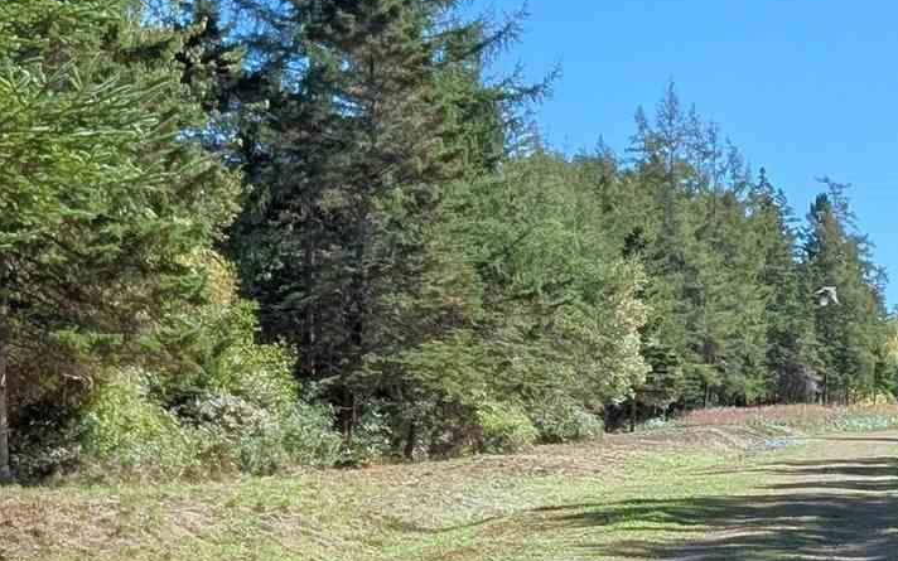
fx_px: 1787
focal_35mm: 73
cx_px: 677
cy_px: 385
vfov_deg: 17.8
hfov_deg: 27.8
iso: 50
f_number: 2.2
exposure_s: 1/1348
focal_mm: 2.35
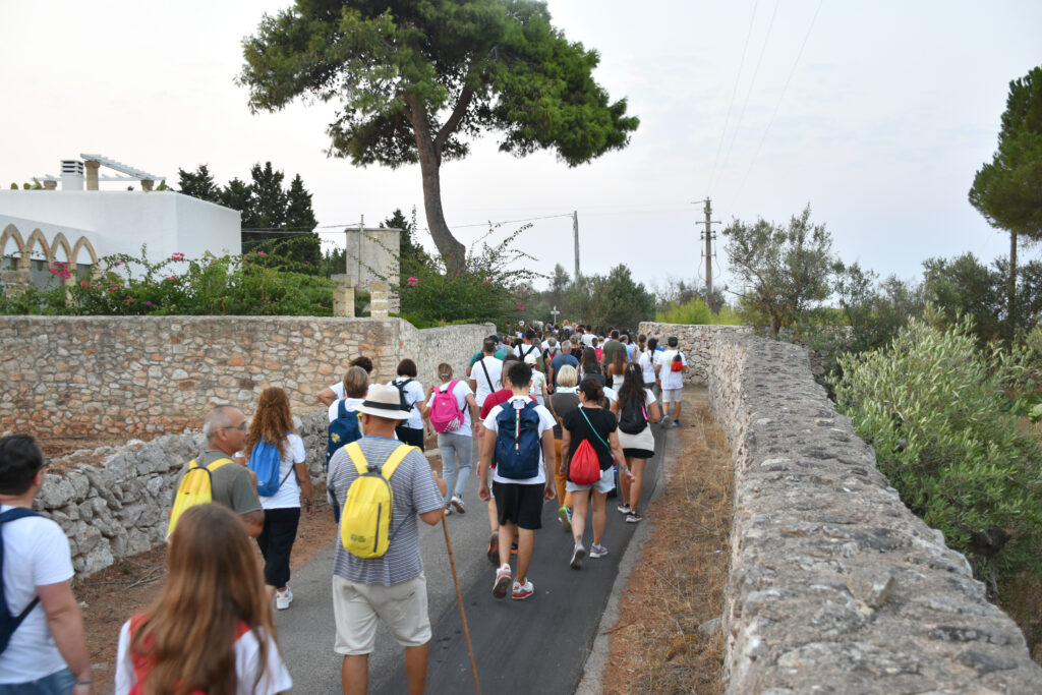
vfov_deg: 40.0
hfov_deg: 57.2
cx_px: 521
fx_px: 955
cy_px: 348
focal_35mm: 33
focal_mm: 22
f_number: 4.5
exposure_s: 1/80
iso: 400
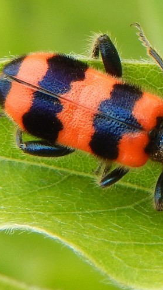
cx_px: 123
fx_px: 990
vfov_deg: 16.6
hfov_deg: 9.4
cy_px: 111
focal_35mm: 129
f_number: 4.1
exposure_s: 1/250
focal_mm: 12.3
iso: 125
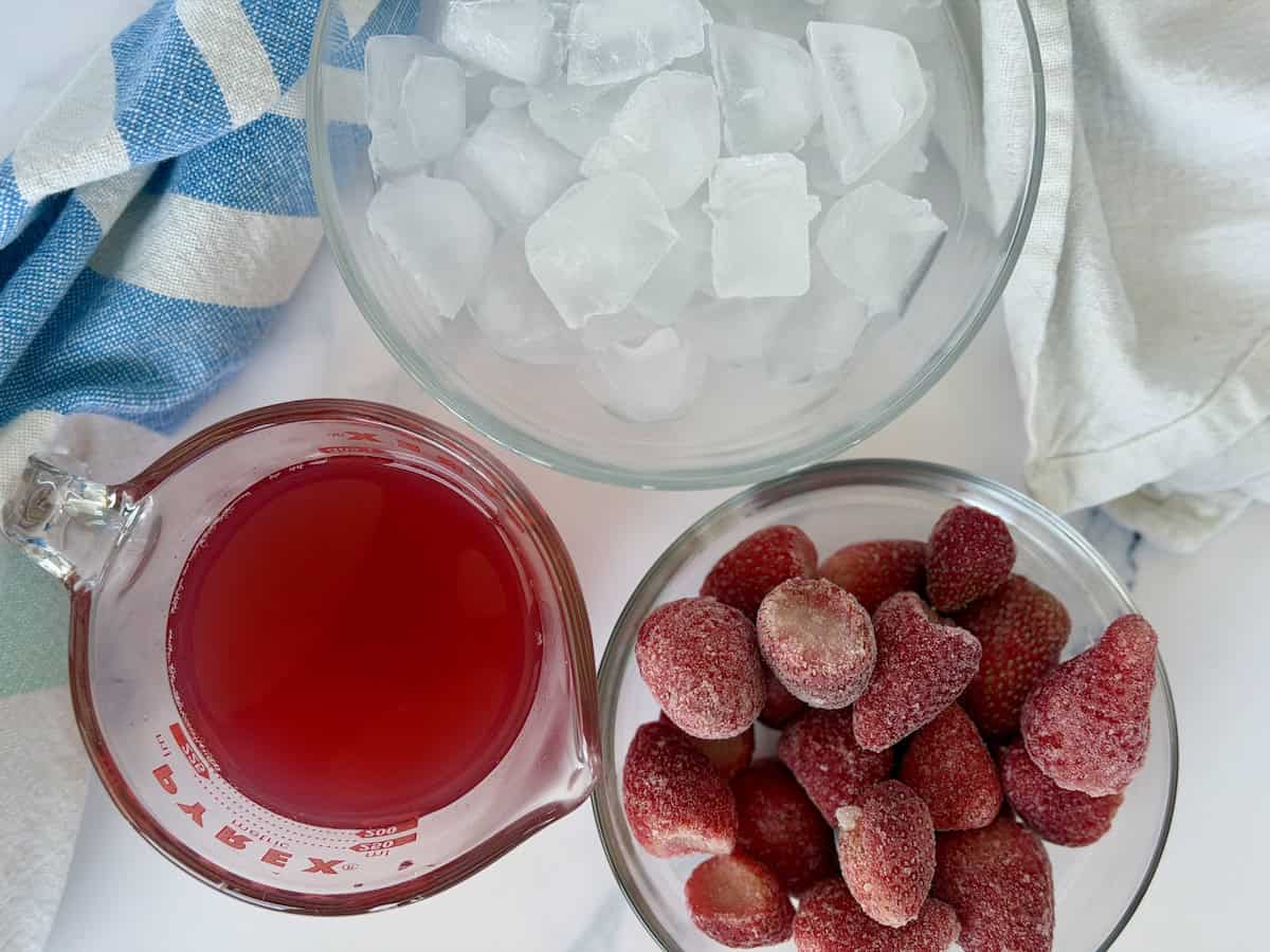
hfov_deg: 39.7
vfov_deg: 30.3
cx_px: 635
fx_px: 1761
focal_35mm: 48
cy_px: 476
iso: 50
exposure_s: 1/60
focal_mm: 6.8
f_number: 1.8
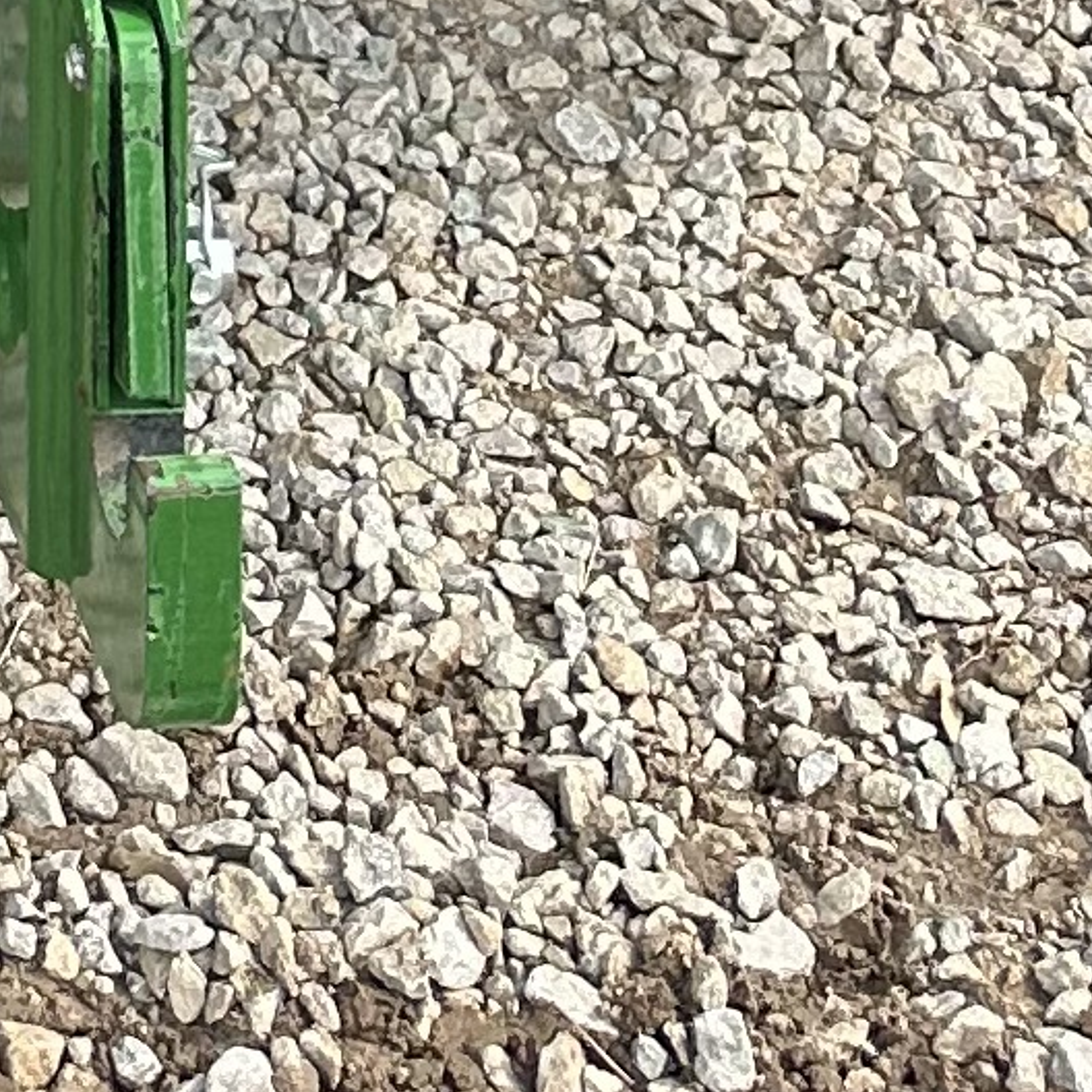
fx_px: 5782
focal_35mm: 162
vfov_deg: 7.9
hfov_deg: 10.0
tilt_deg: -7.6
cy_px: -2970
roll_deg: +0.3
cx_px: -1111
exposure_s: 1/1144
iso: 80
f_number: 1.78
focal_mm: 6.86
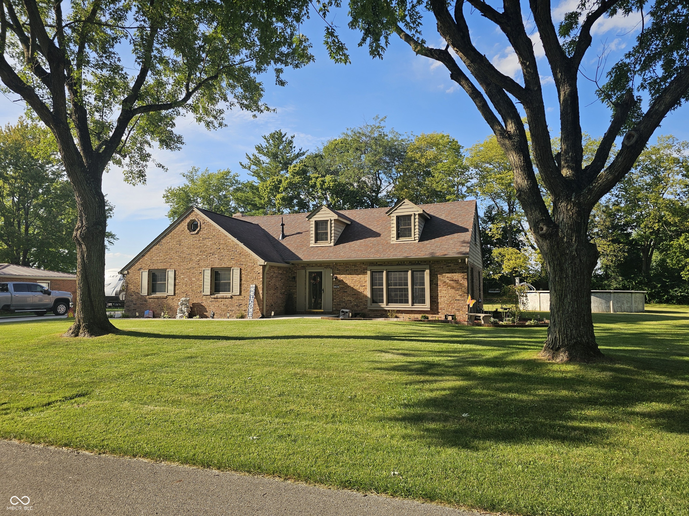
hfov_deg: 73.9
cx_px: 344
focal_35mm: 23
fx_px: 458
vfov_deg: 58.9
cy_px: 258
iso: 10
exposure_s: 1/532
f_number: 1.7
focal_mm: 6.3
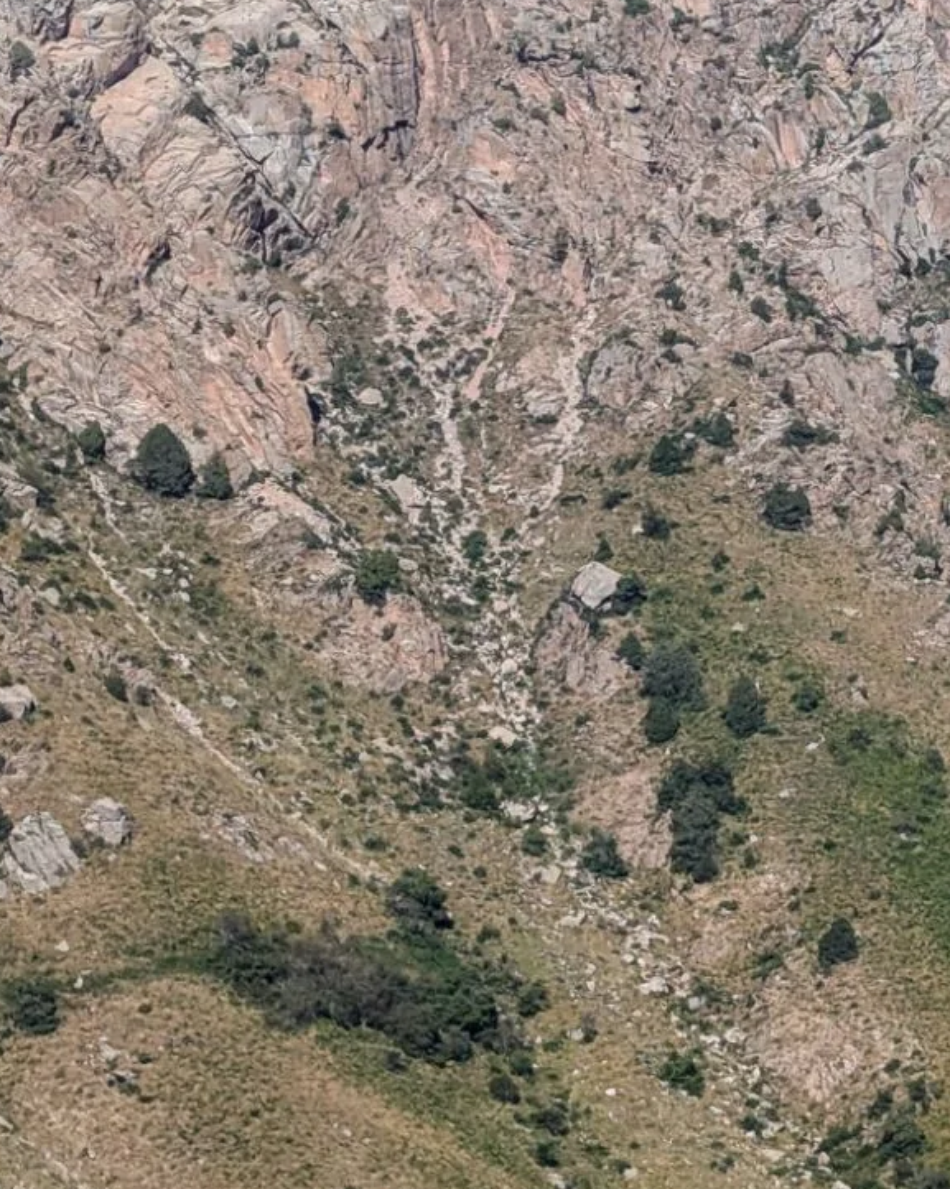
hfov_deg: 11.3
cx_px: 1490
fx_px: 4572
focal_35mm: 130
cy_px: 161
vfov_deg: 14.7
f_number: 1.85
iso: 43
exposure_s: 1/2500
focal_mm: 6.81
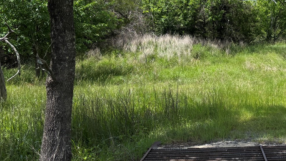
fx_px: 417
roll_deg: -1.0
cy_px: 77
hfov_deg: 35.0
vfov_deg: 21.8
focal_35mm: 55
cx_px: 274
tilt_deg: -2.9
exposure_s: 1/1783
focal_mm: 5.96
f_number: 1.6
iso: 50
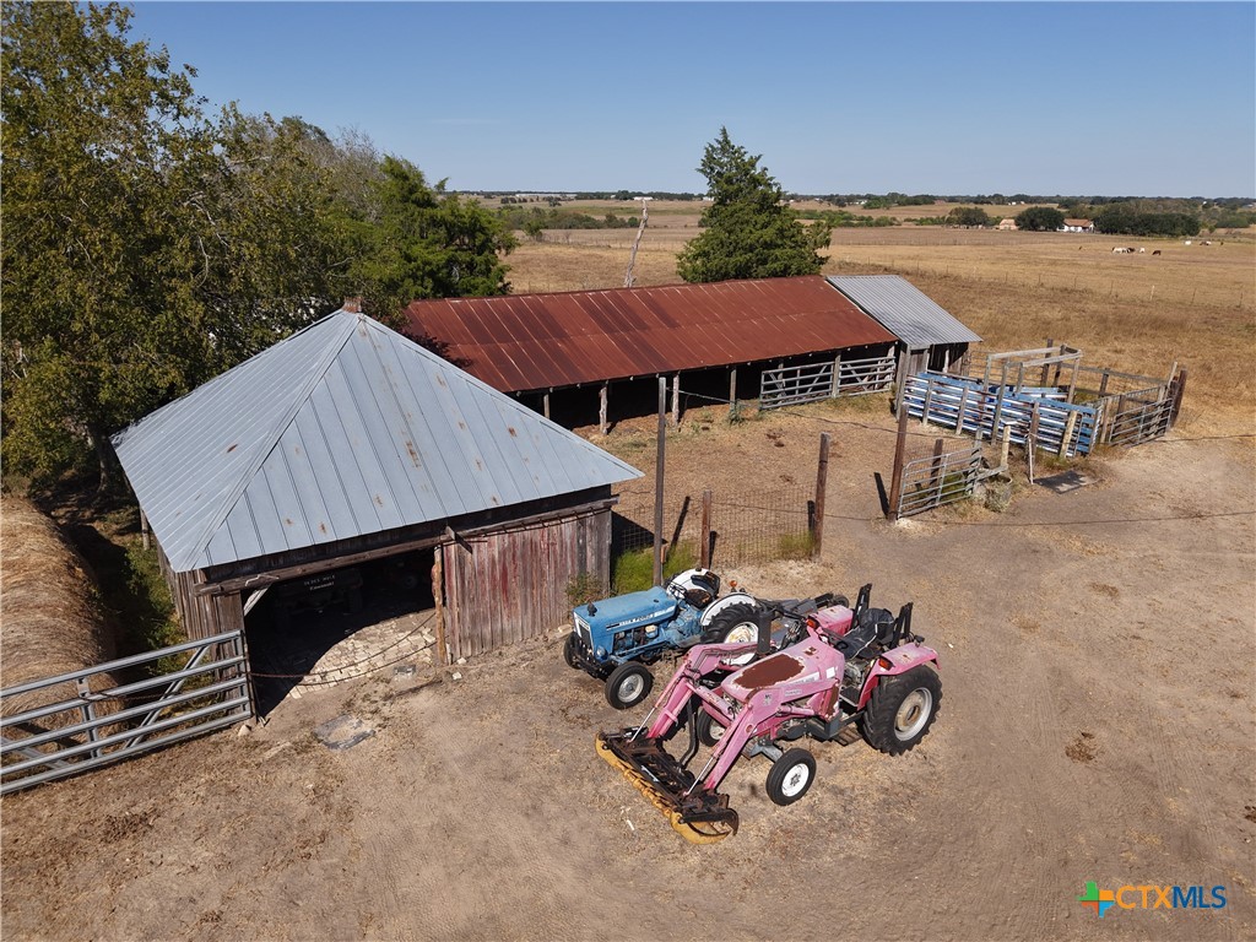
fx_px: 871
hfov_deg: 71.6
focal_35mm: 24
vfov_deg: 56.8
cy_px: 471
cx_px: 628
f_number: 1.8
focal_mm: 8.67
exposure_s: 1/160
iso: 100
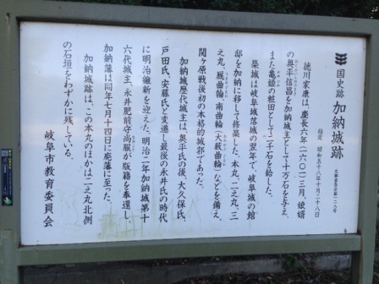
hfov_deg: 55.4
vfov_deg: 42.9
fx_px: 361
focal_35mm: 33
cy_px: 142
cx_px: 190
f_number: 2.4
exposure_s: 1/165
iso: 50
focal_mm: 4.12
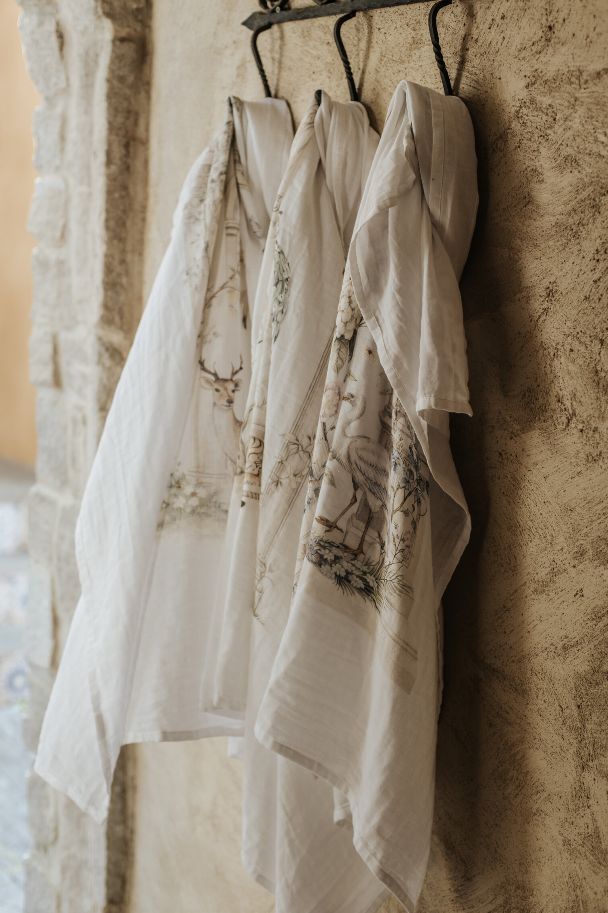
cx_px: 303
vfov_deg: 37.5
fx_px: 1343
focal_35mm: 53
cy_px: 437
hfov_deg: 25.5
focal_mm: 50
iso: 160
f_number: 2.8
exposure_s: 1/160
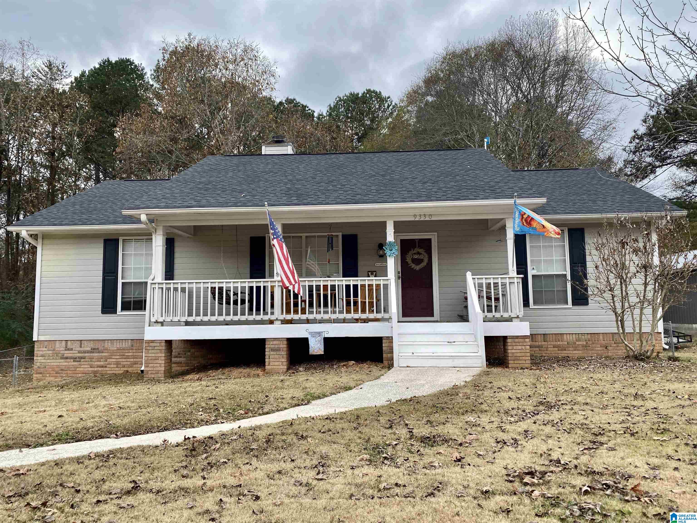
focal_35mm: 26
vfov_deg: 53.1
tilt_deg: +5.3
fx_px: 524
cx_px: 348
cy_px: 262
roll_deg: +0.8
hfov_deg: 67.3
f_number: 1.8
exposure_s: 1/912
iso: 32
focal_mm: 4.25
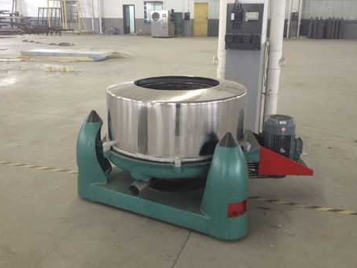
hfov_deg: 47.8
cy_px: 124
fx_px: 402
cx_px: 183
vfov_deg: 36.8
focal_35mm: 39
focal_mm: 4.28
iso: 320
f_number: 2.4
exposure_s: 1/20
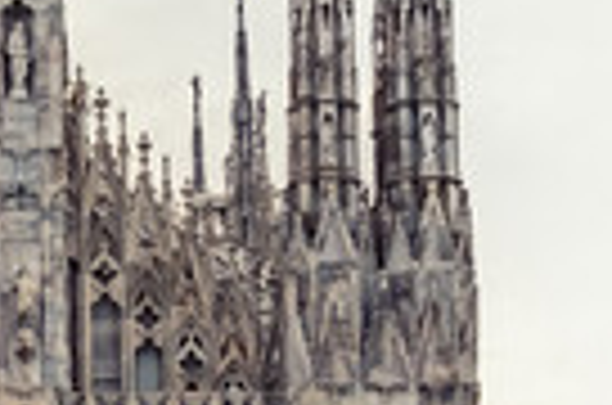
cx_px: -857
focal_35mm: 221
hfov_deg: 8.5
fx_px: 3748
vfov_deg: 6.1
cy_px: -130
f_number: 9
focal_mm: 40
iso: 64
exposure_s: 1/320
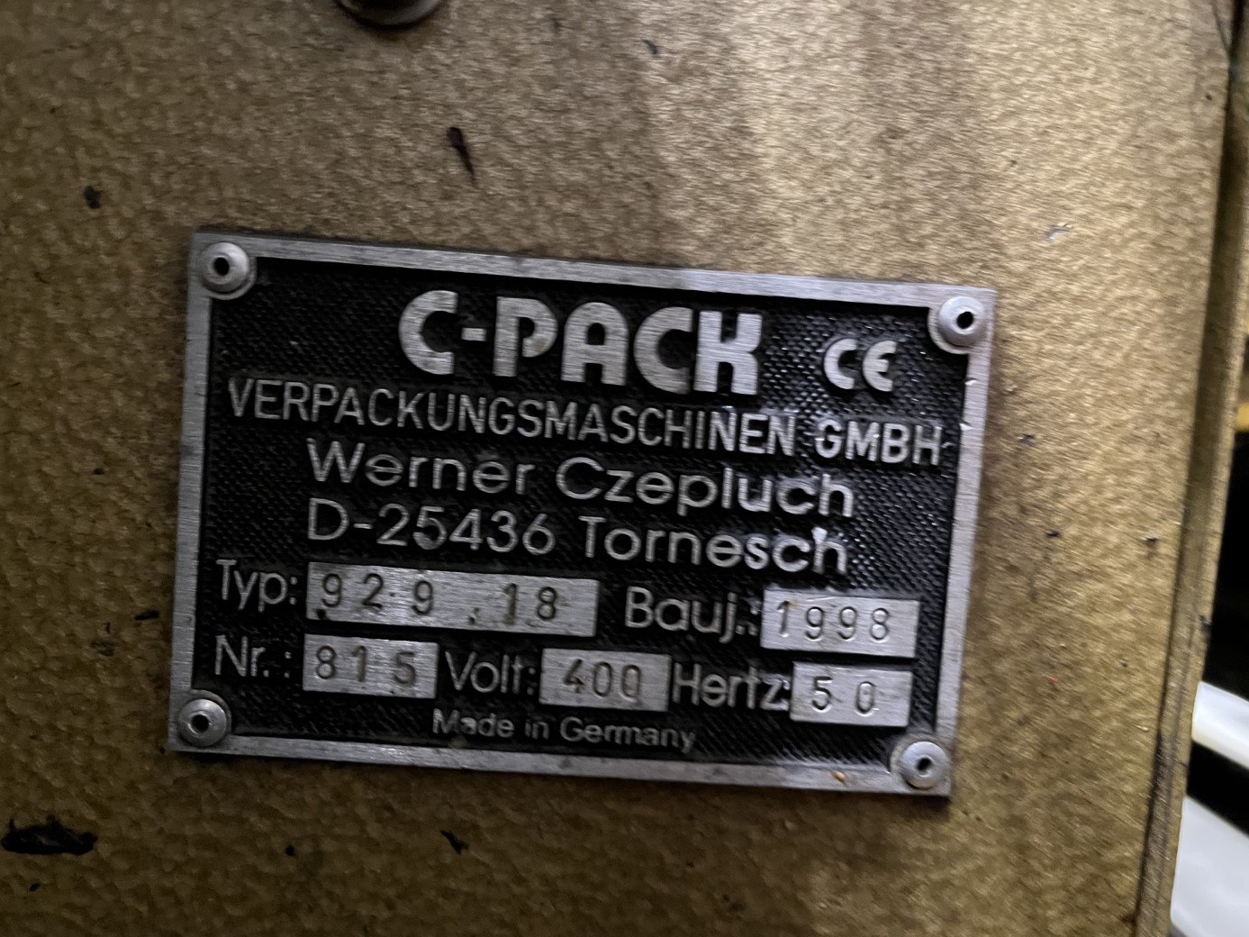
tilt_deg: -4.0
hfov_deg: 65.3
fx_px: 974
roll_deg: -3.9
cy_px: 479
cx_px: 635
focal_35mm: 27
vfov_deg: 51.3
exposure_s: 1/25
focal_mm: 5.1
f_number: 1.6
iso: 640
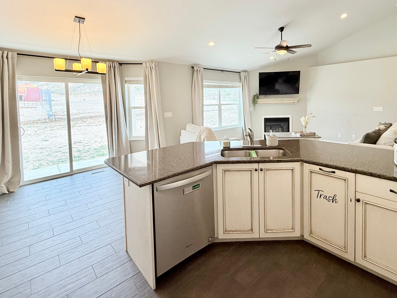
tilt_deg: -3.8
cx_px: 235
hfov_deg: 86.8
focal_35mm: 18
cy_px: 109
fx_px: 206
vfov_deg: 70.3
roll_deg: +0.8
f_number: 2.2
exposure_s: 1/120
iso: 125
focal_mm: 2.22
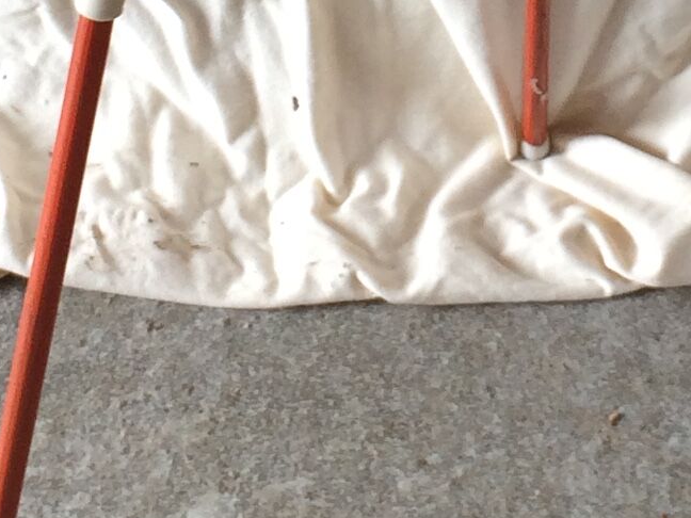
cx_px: 547
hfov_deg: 13.5
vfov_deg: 9.8
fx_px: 2914
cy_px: -291
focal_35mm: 146
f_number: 2.2
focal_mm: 4.15
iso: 64
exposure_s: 1/33
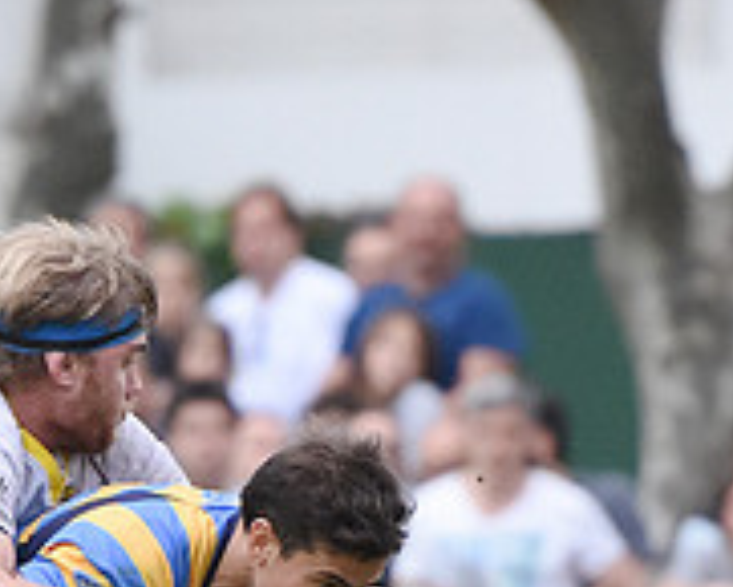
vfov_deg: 1.8
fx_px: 19112
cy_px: 771
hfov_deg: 2.2
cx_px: -93
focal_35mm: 881
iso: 800
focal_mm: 195
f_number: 3.5
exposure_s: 1/1000
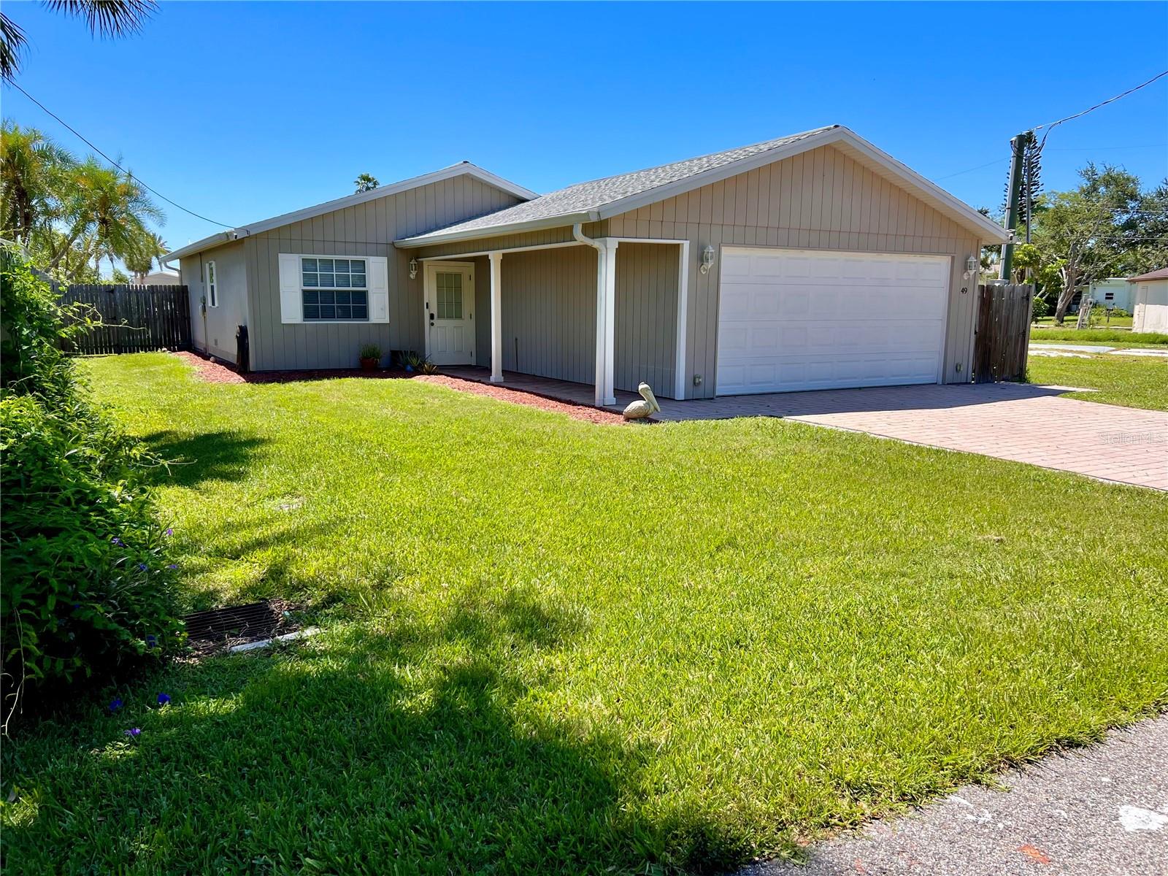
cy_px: 438
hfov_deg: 67.3
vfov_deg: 53.1
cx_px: 584
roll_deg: +0.2
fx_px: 877
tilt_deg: -9.2
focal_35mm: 26
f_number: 1.5
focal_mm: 5.7
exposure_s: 1/2841
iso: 50
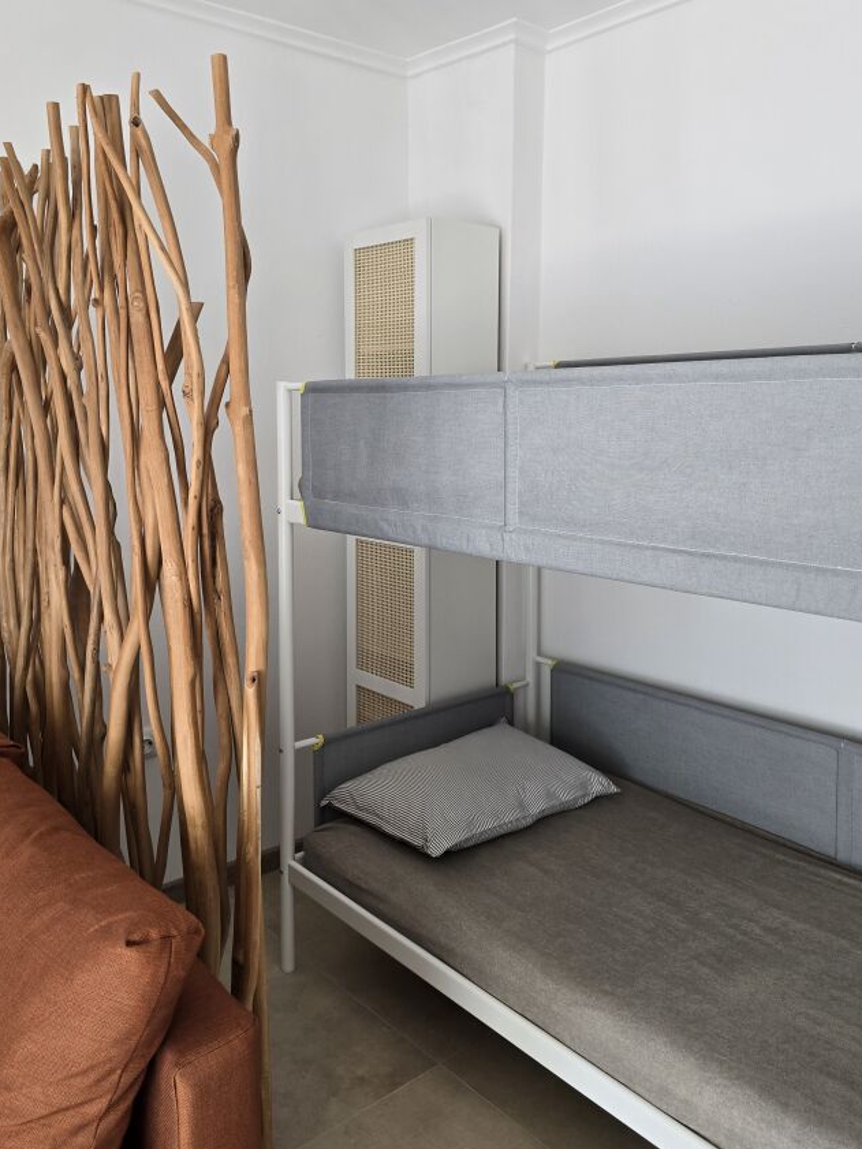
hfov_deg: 49.8
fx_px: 929
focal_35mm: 28
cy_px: 470
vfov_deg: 63.0
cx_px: 434
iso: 80
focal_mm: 6.3
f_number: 1.7
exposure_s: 1/50
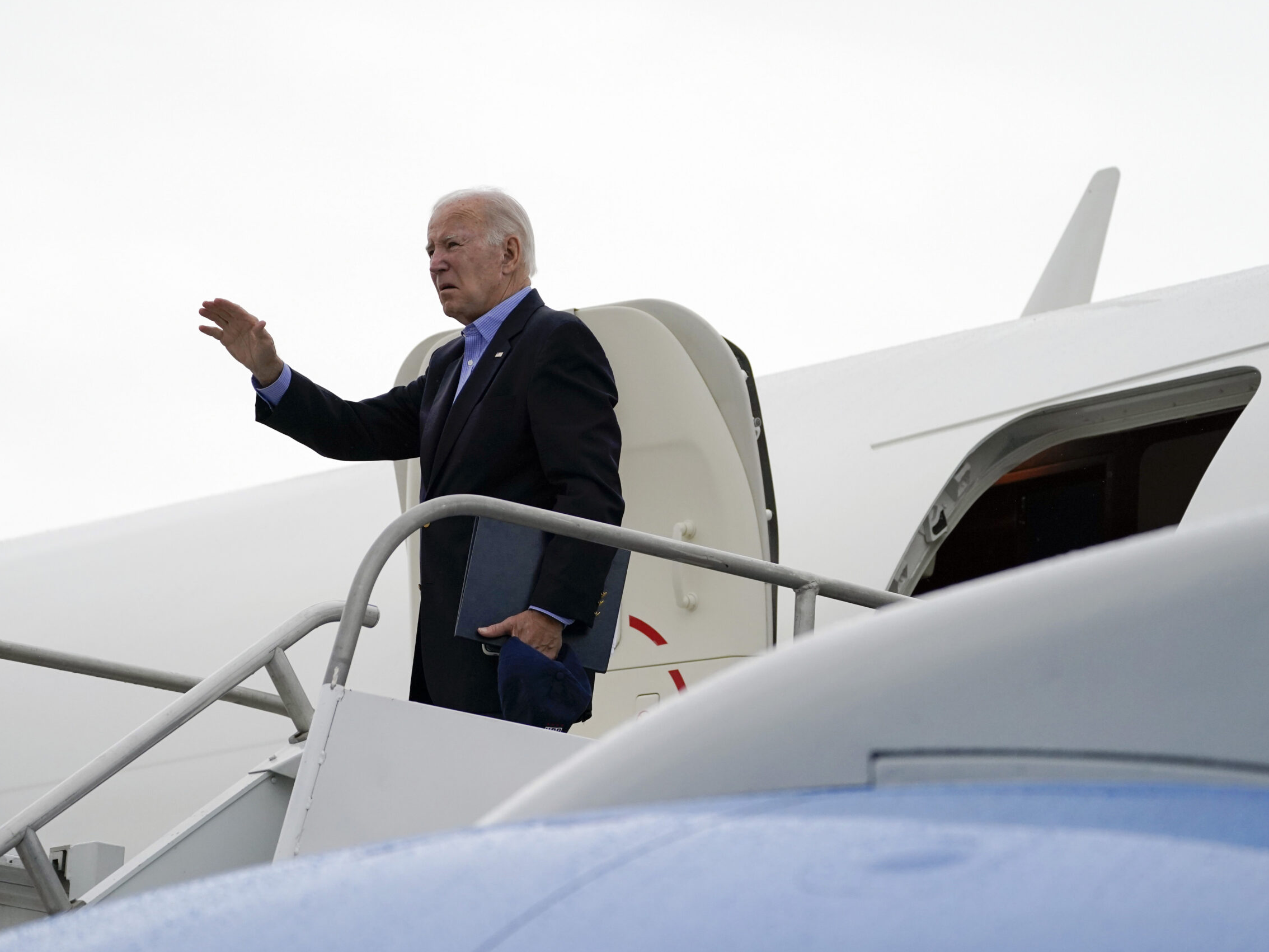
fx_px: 7442
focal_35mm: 203
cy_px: 475
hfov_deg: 9.7
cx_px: 672
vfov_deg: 7.3
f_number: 5.6
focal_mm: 187
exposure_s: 1/6400
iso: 2000
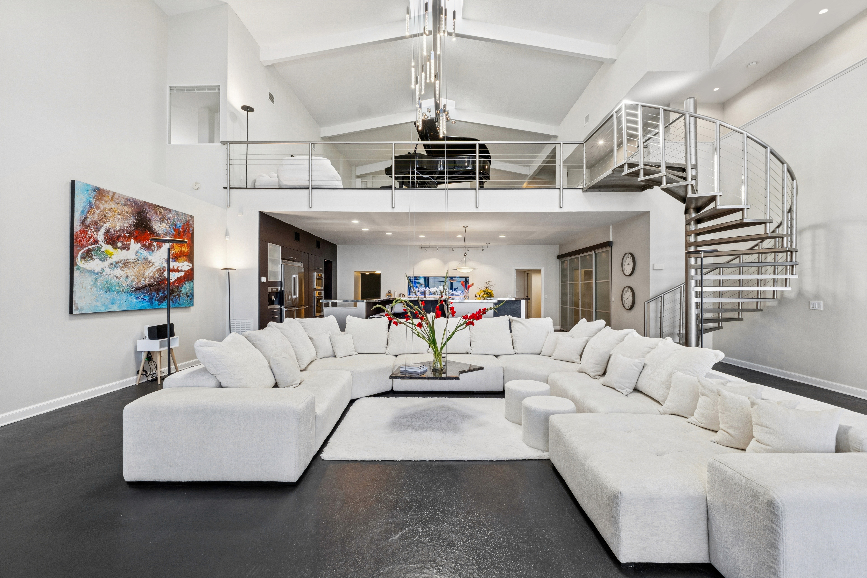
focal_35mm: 15
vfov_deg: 77.3
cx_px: 434
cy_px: 289
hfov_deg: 100.4
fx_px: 361
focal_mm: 10
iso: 200
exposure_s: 1/8
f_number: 9
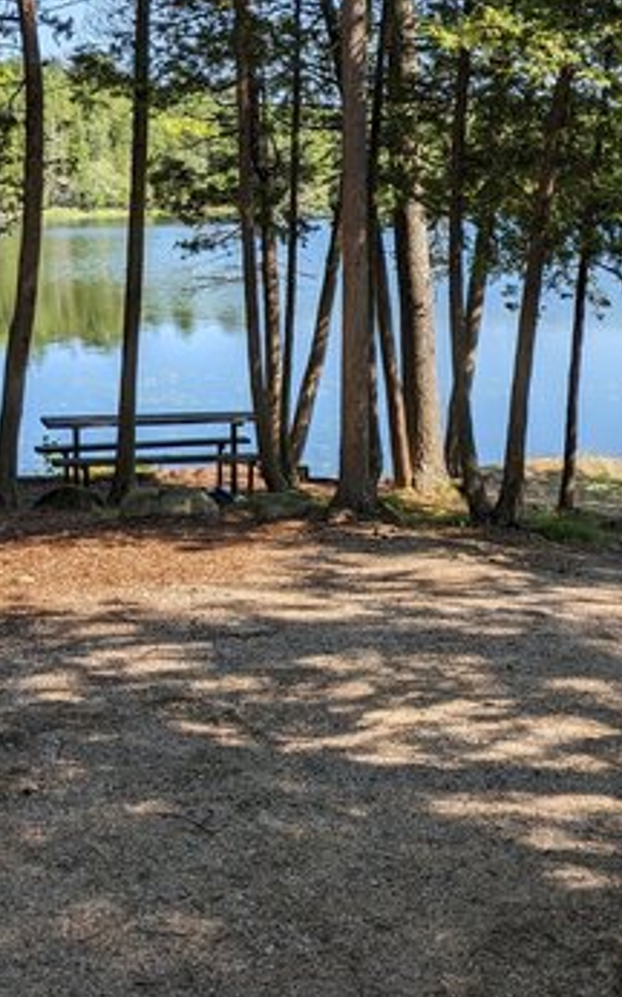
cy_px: 377
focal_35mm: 53
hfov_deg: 24.3
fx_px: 1439
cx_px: 412
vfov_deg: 38.0
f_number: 1.73
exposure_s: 1/1376
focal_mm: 4.38
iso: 49
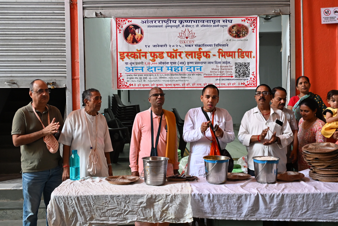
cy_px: 113
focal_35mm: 36
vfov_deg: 37.0
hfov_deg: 53.1
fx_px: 338
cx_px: 169
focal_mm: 24
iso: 2000
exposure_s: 1/80
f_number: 4
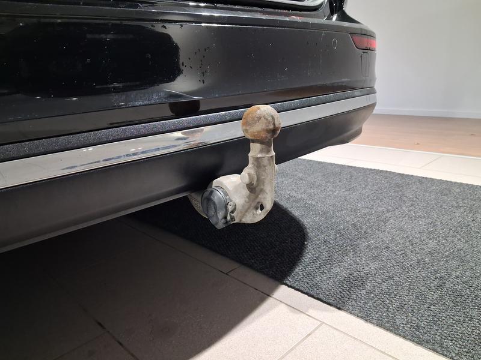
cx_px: 240
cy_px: 180
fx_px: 375
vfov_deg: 51.4
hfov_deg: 65.3
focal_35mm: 27
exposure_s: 1/60
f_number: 1.8
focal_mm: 4
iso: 500
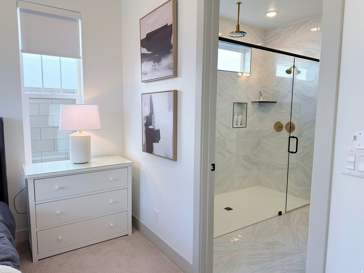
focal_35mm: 24
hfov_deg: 71.6
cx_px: 182
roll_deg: -1.1
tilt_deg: -6.2
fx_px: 252
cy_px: 136
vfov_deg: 56.8
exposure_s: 1/269
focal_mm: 6.76
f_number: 1.78
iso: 100
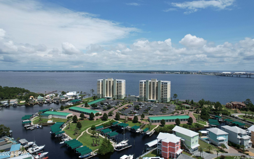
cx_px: 128
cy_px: 75
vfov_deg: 53.0
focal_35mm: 23
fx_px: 159
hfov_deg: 77.2
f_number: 2.8
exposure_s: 1/3200
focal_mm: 8.38
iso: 120
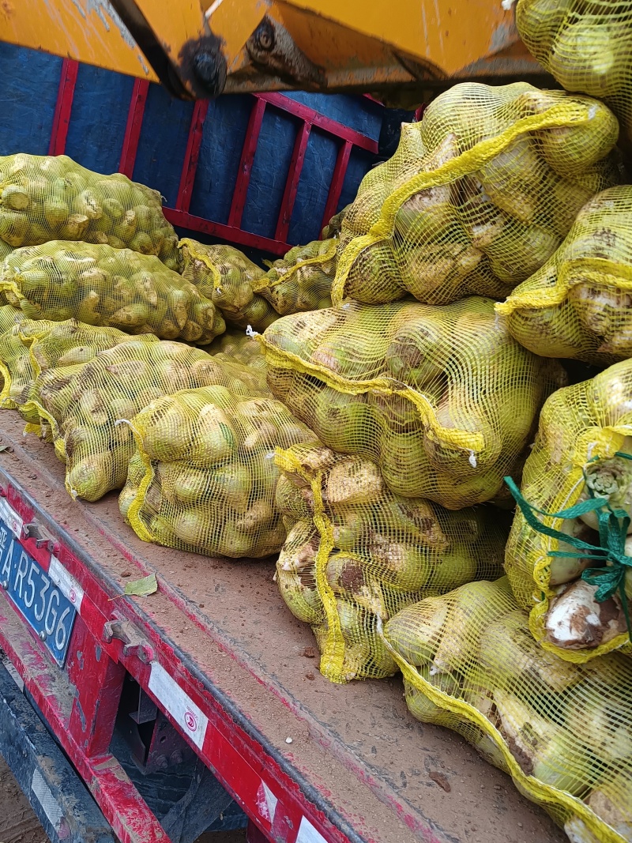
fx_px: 657
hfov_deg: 51.3
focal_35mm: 27
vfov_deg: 65.3
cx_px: 316
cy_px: 422
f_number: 1.9
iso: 212
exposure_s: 1/50
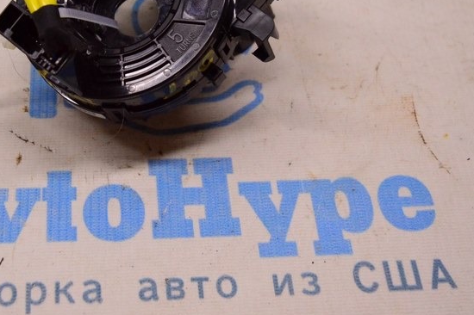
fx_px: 882
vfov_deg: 20.0
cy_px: 54
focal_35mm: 67
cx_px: 122
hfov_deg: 29.6
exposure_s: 1/400
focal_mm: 24
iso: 1600
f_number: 4
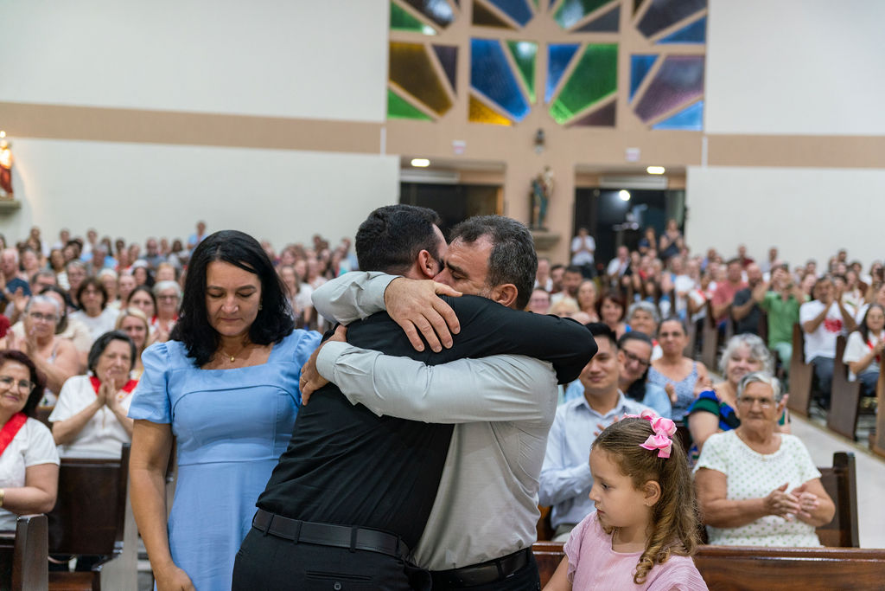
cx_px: 442
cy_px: 296
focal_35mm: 42
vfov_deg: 32.0
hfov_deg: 46.5
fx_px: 1030
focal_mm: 41.9
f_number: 2.8
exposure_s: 1/125
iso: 1600
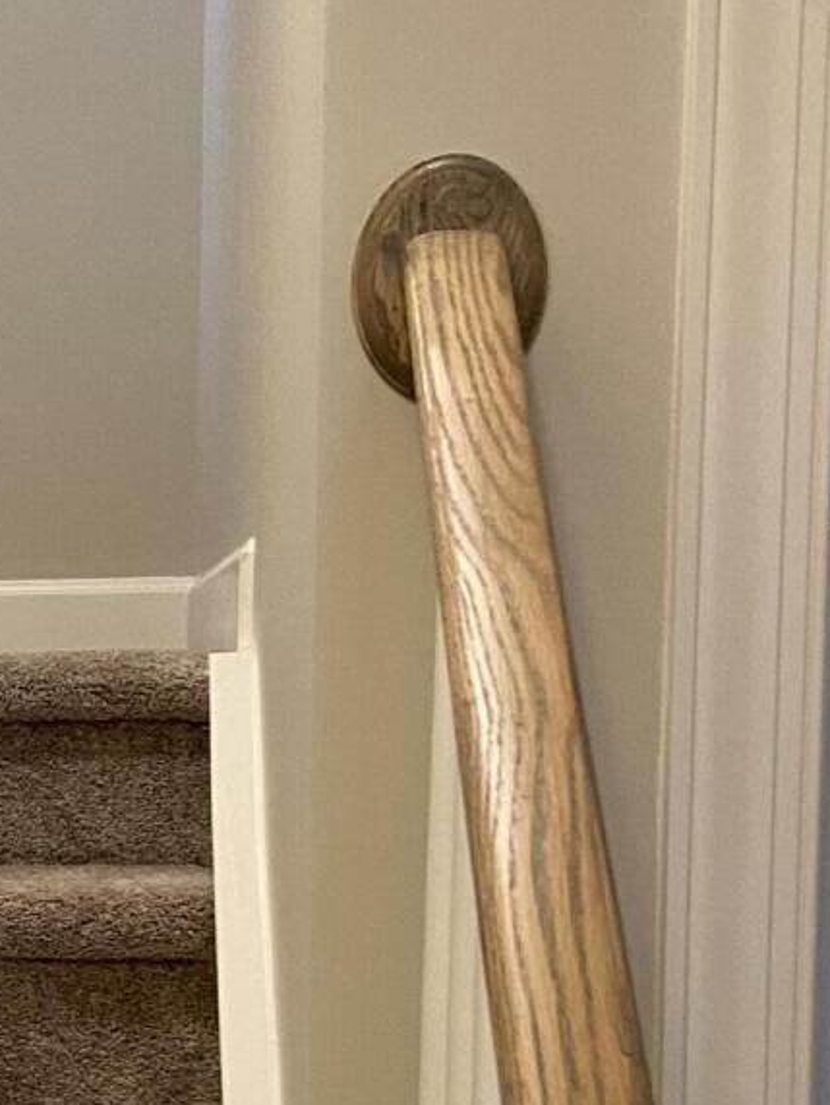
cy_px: 911
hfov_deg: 14.7
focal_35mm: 91
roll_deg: +1.7
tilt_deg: -2.7
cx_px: -528
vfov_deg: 21.2
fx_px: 2906
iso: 200
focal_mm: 4.25
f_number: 1.8
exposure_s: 1/60
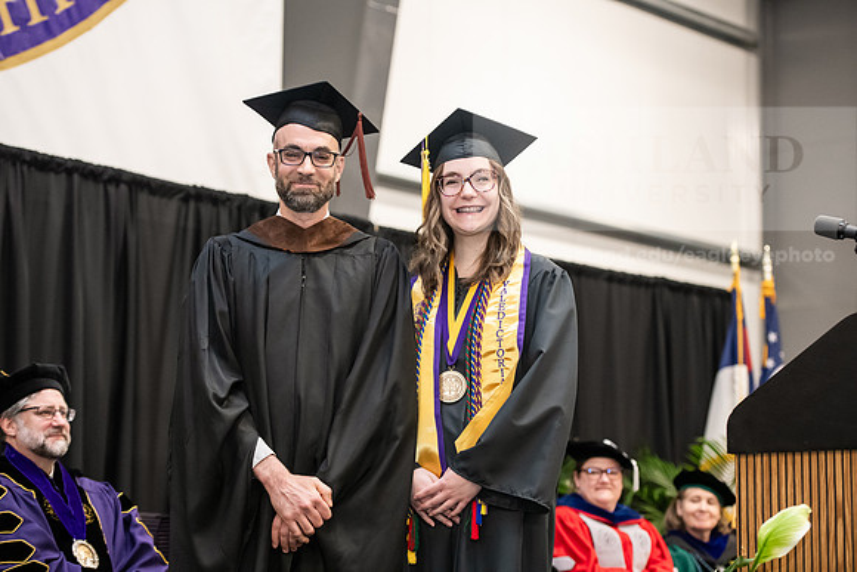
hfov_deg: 23.6
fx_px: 2048
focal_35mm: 86
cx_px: 428
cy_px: 286
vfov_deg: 15.9
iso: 3200
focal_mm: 86
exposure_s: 1/200
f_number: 3.5
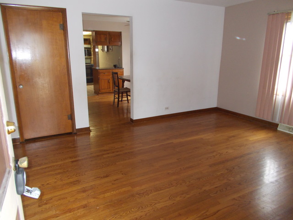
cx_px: 146
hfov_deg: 67.3
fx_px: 220
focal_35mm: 26
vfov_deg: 53.1
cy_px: 110
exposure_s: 1/25
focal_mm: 4.6
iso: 250
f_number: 3.2
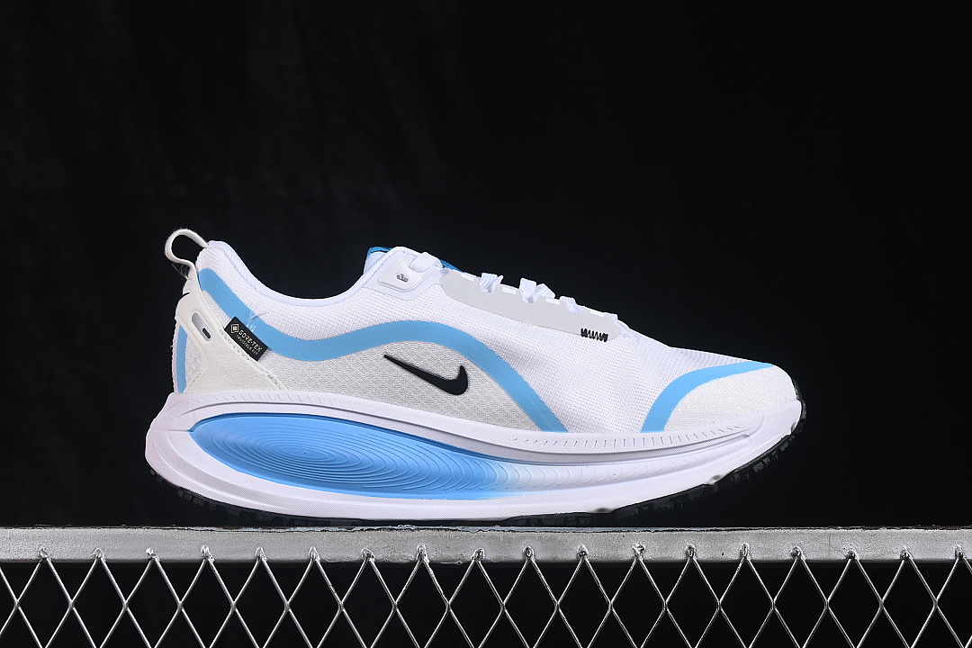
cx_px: 486
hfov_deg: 27.0
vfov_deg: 18.2
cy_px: 324
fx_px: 2025
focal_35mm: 75
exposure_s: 1/80
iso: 160
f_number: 8
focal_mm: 50
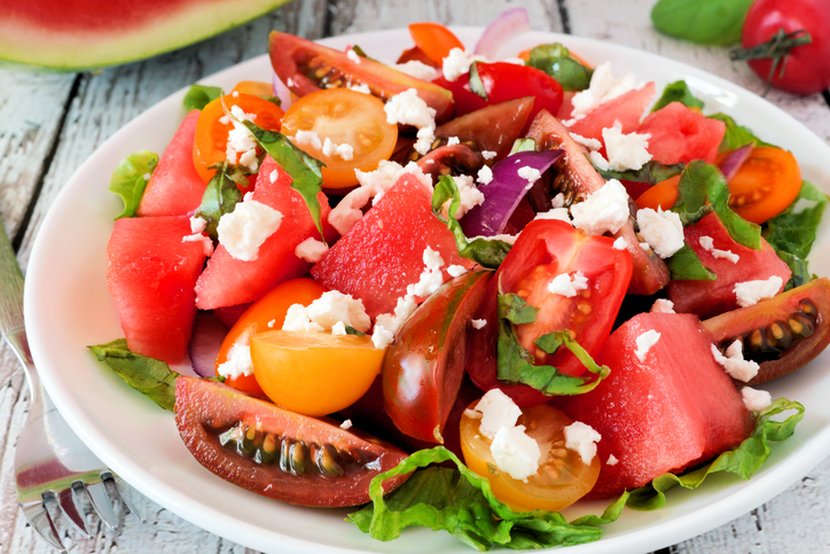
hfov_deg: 37.8
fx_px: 1211
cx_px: 415
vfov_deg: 25.8
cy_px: 277
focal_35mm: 52
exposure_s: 5
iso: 100
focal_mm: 35
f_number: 11
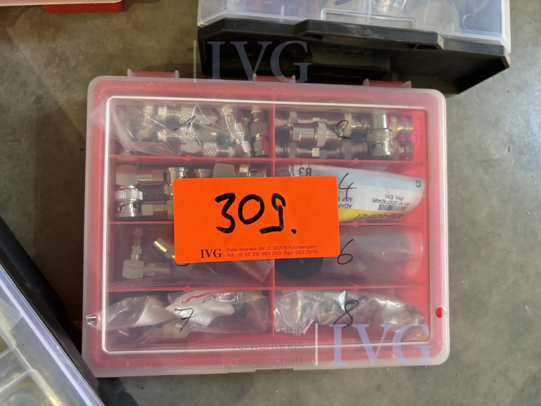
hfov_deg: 67.3
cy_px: 203
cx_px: 270
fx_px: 406
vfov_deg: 53.1
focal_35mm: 26
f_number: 1.6
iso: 125
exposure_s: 1/63
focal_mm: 5.96
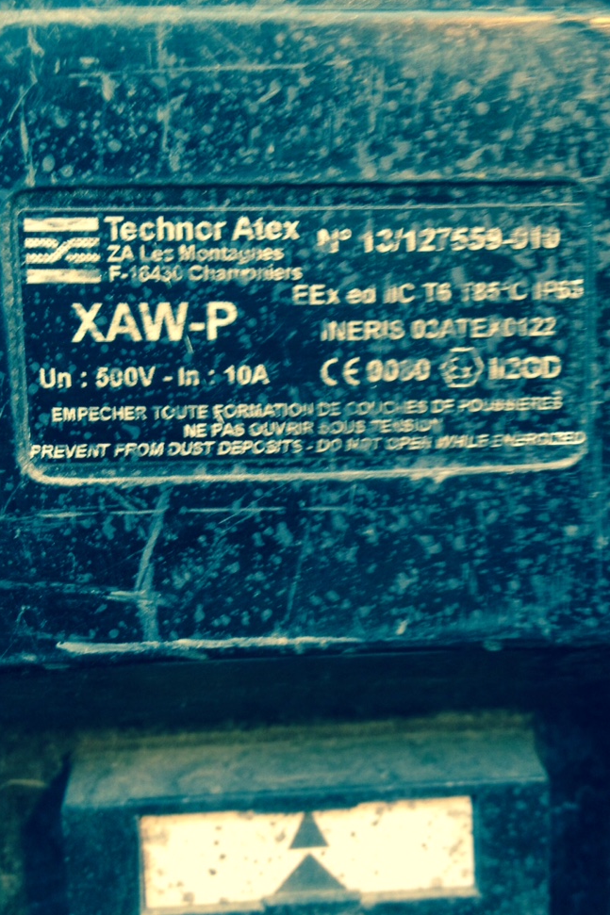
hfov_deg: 28.1
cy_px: 424
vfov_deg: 41.1
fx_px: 1220
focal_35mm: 48
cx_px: 331
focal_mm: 4.28
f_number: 2.4
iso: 80
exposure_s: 1/20
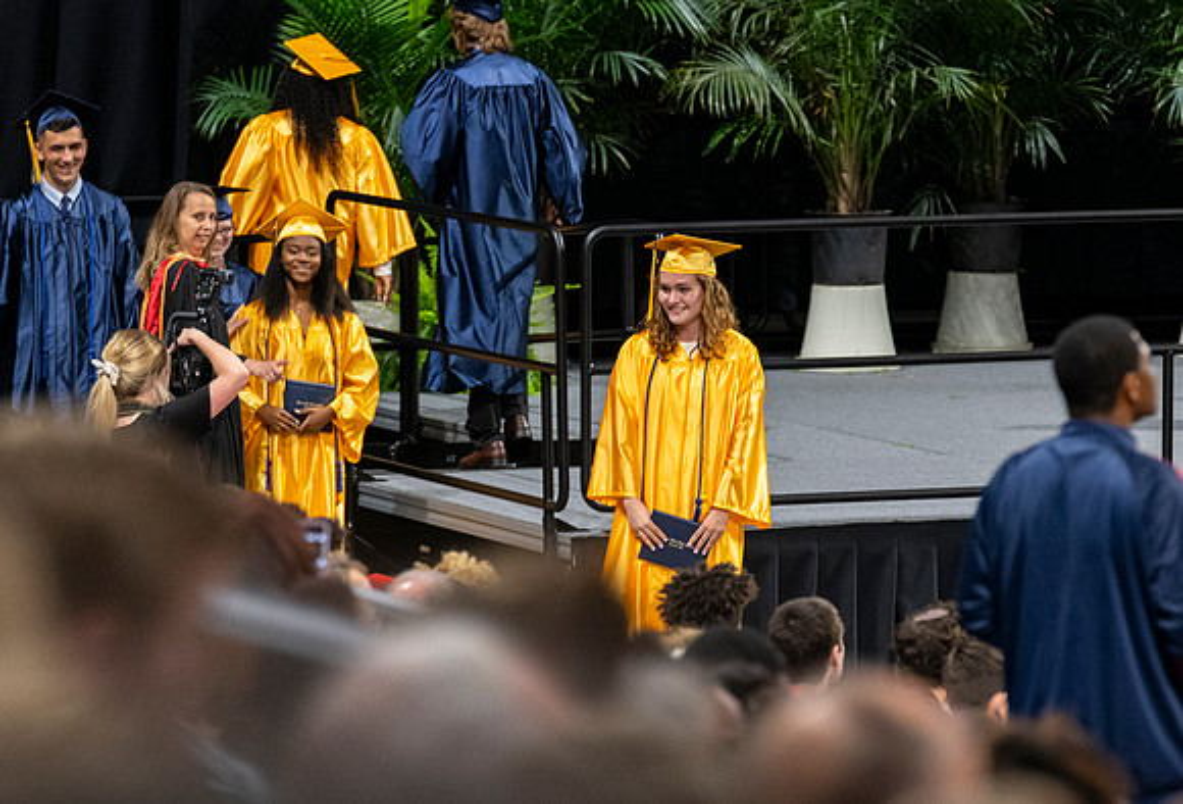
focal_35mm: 283
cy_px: 484
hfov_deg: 7.2
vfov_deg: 4.9
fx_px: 9355
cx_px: 691
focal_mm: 190
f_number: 4
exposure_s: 1/200
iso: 2000
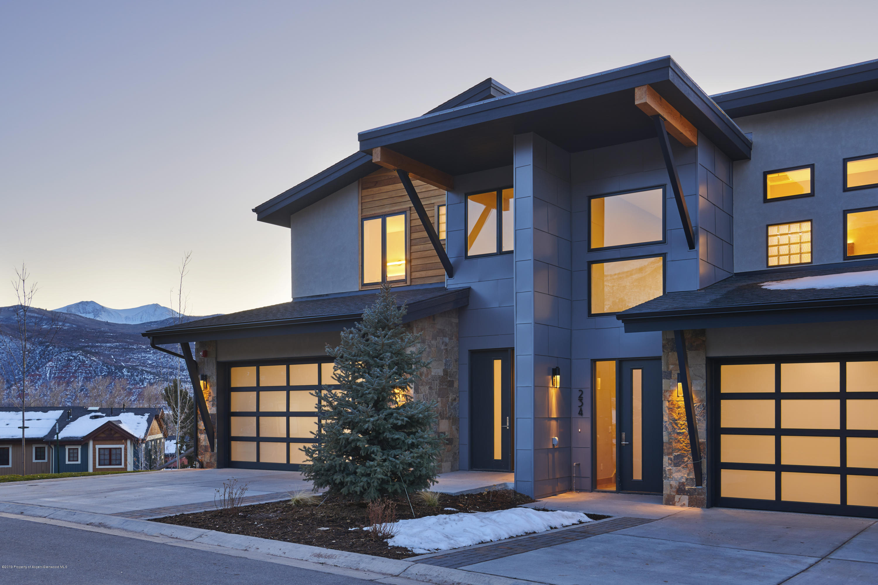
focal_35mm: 34
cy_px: 292
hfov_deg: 55.8
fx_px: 829
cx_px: 439
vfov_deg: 38.9
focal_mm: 34
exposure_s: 1/1.59
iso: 100
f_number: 9
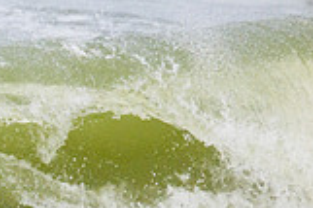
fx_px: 25101
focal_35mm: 2890
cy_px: 110
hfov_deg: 0.7
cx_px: -239
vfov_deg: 0.5
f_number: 11
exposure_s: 1/2000
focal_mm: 800
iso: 1250
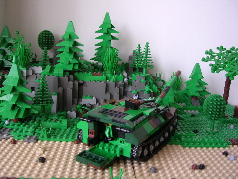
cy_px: 90
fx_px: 261
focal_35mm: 38
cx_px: 119
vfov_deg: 37.7
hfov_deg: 49.0
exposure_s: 1/15
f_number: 2.8
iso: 100
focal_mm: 5.8
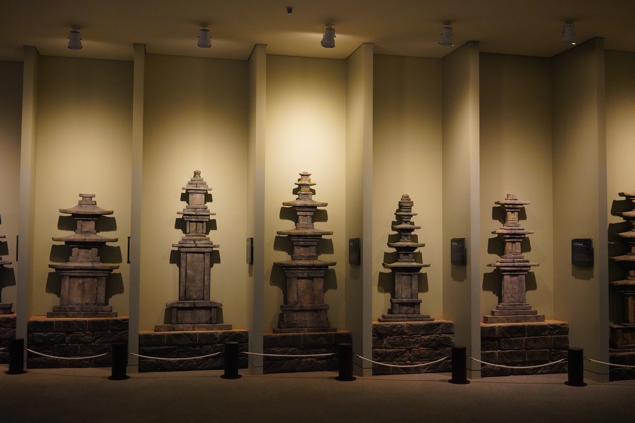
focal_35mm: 36
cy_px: 210
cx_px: 313
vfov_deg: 36.9
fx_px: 635
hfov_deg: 53.1
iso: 6400
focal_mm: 35
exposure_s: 1/80
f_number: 8
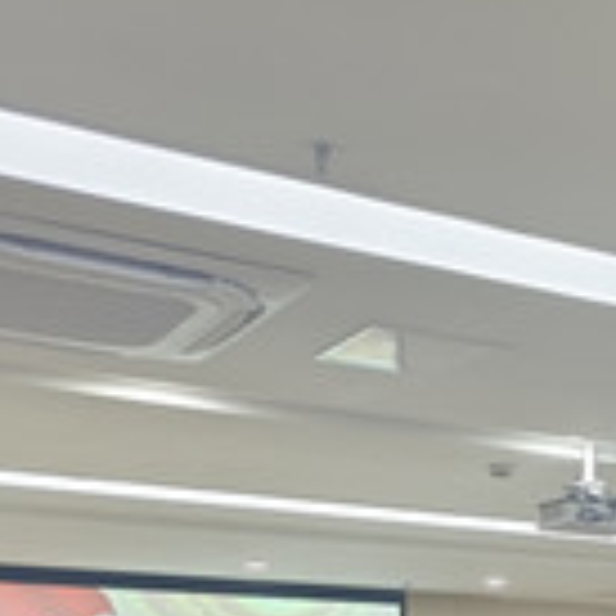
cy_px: 690
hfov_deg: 21.3
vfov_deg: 22.0
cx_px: 787
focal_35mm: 74
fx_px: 1490
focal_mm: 5.5
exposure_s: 1/73
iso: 475
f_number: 1.75
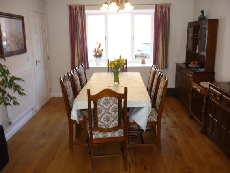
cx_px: 115
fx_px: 219
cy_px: 86
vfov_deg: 42.9
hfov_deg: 55.4
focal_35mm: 33
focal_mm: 5.5
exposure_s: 1/30
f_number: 2.8
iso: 125
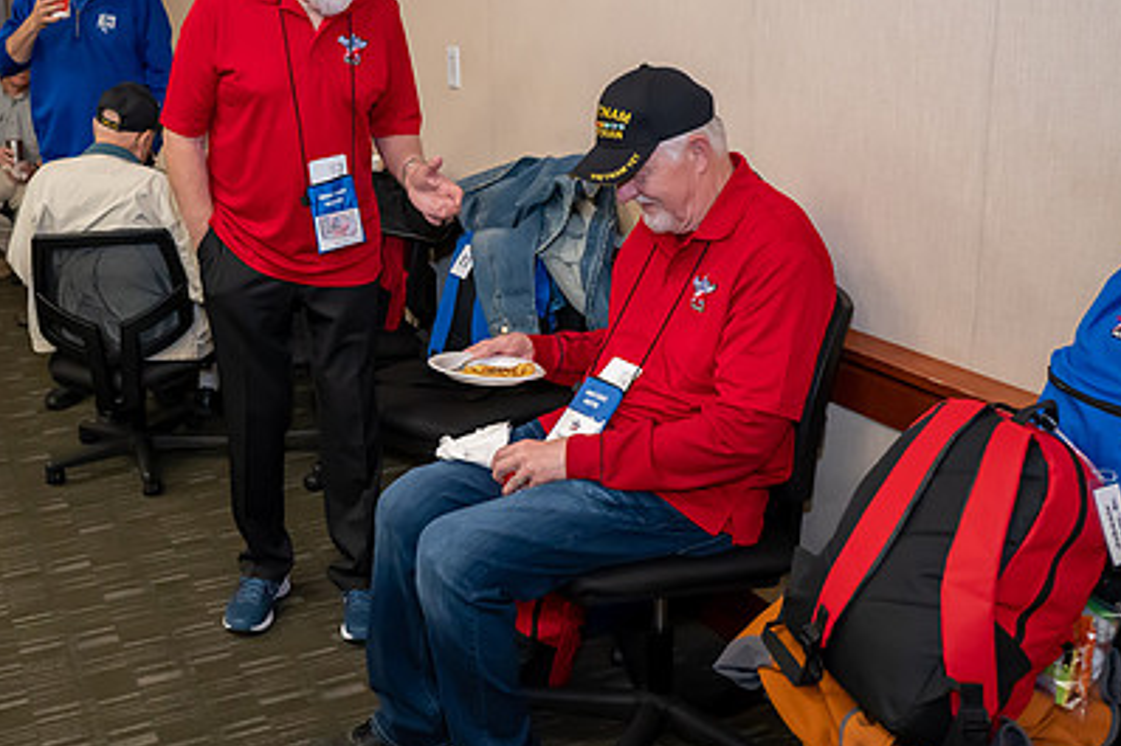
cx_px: 380
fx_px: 1338
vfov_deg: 31.1
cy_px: 312
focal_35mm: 43
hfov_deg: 44.8
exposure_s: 1/160
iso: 7200
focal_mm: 29.5
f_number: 5
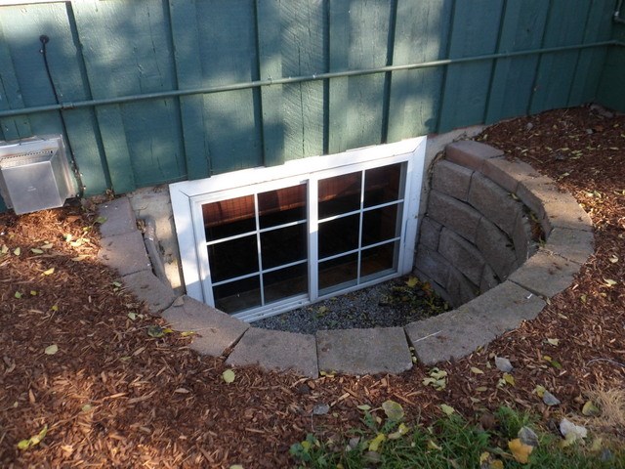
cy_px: 234
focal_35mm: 27
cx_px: 312
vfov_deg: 51.4
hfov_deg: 65.3
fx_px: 487
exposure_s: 1/90
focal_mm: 4.9
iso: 80
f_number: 3.3
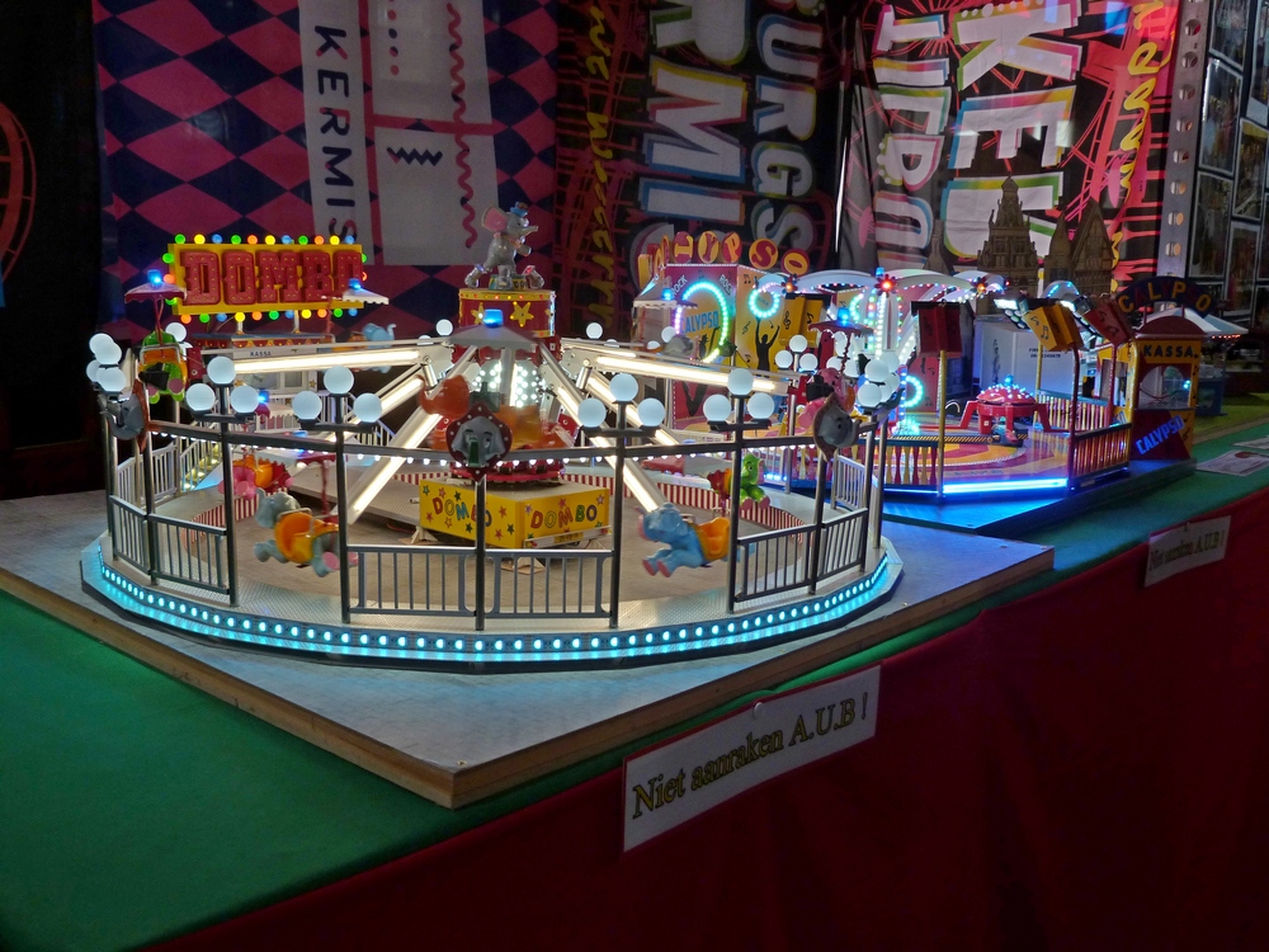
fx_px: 1173
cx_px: 634
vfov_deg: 44.2
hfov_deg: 56.8
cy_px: 476
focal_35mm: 32
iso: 100
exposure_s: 1/60
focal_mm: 5.7
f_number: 3
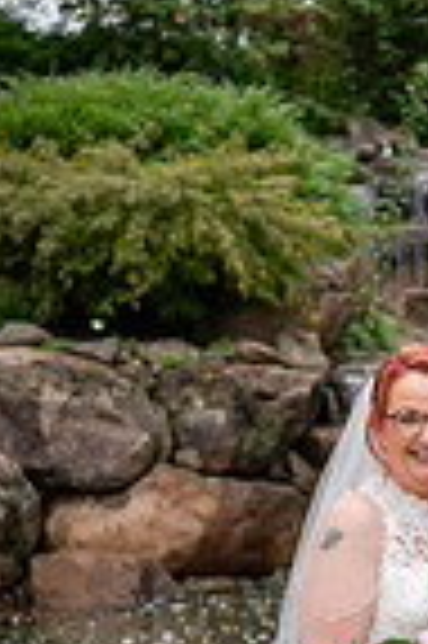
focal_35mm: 142
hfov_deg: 9.5
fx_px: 2538
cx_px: 475
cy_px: 531
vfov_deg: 14.4
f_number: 2.8
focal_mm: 45
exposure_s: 1/2000
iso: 800
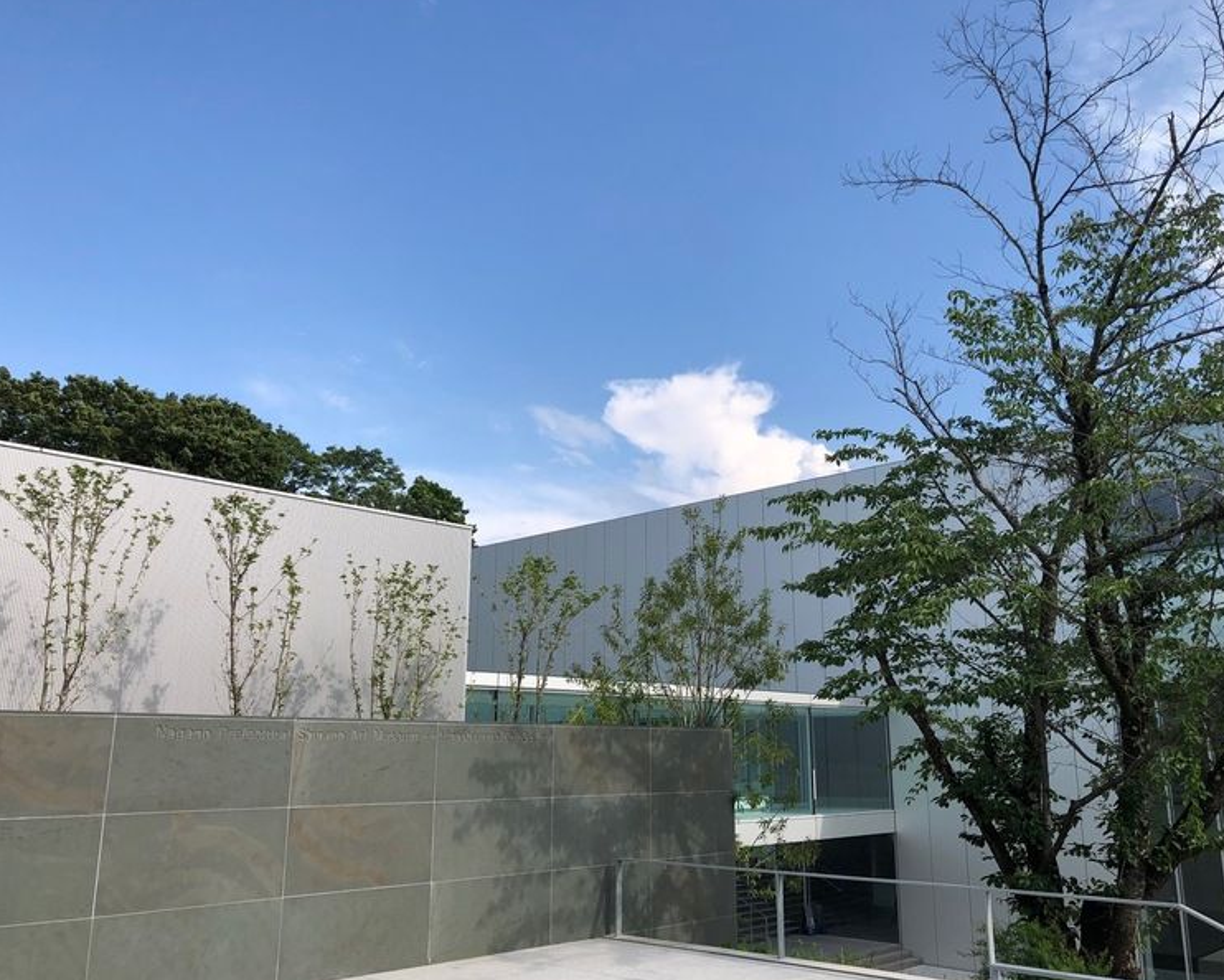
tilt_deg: +13.5
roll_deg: +0.6
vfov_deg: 48.5
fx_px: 1087
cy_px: 496
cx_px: 639
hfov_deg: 58.7
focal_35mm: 30
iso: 20
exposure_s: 1/1779
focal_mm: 4
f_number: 1.8
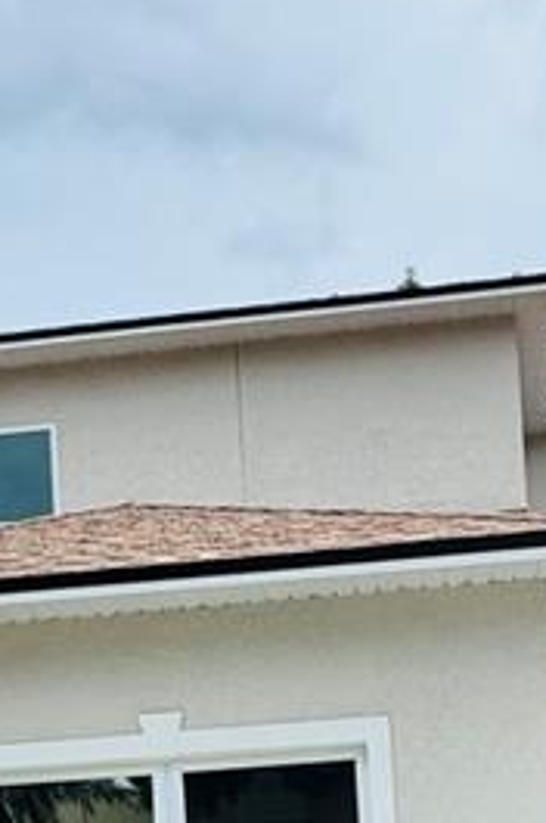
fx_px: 1505
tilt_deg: +1.9
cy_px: 922
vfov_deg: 27.7
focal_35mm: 66
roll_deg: +2.7
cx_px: 295
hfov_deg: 20.6
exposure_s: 1/1034
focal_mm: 2.22
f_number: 2.2
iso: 50
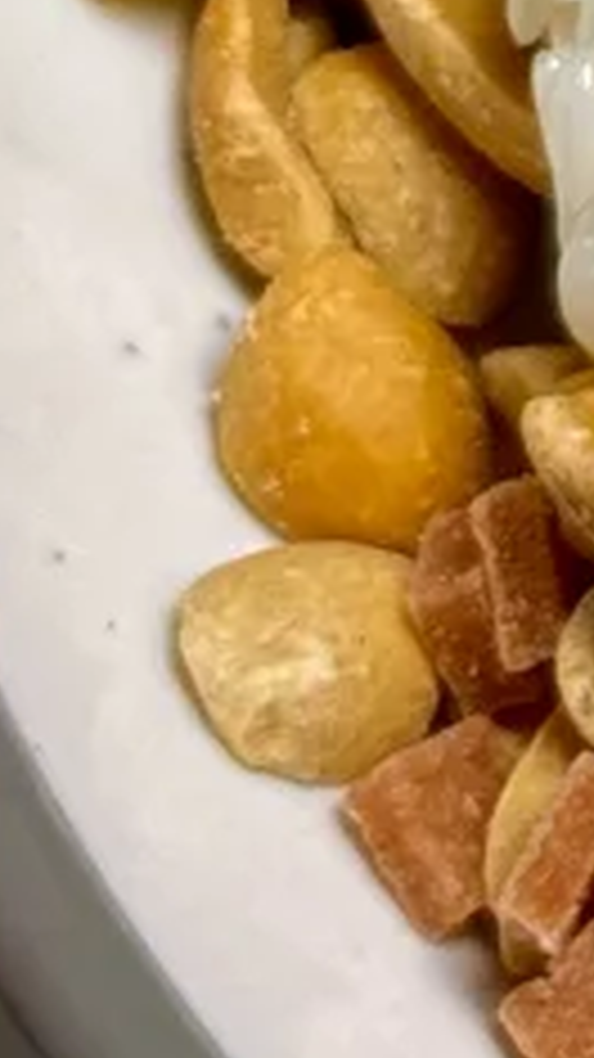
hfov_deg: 3.6
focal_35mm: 320
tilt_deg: -41.8
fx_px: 8970
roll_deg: +0.3
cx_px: 2156
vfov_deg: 6.6
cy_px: -702
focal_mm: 6.76
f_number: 1.78
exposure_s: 1/100
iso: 50
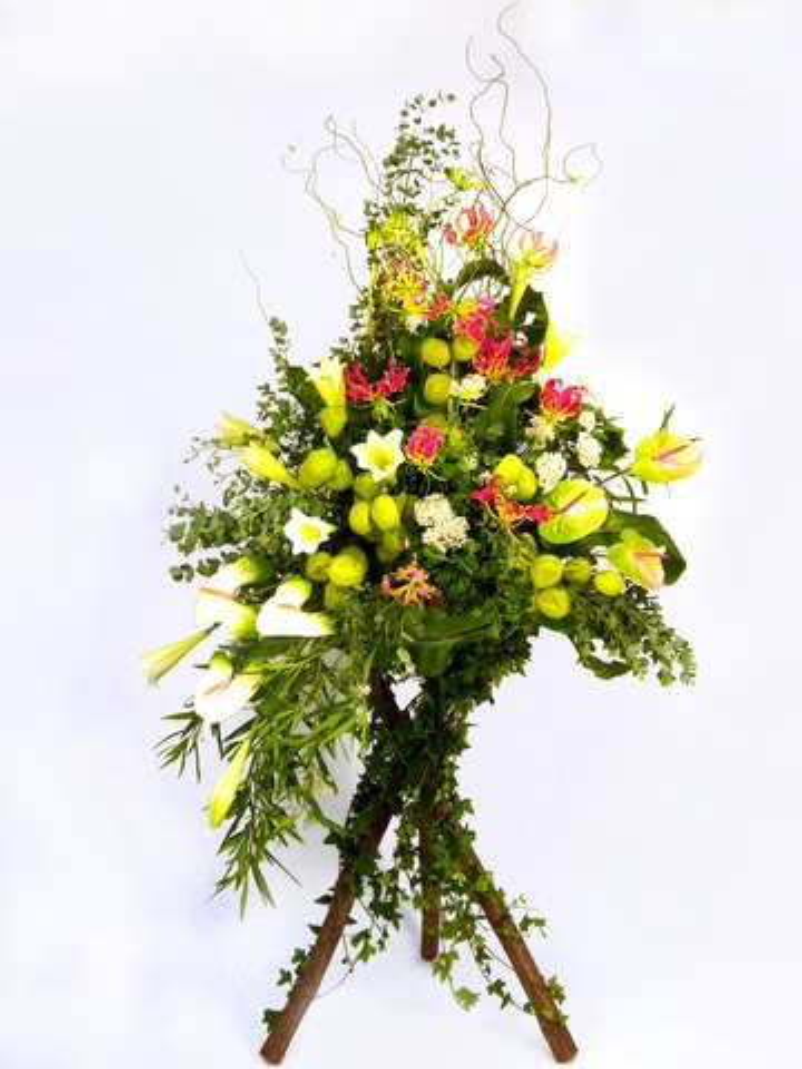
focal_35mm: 36
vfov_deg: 51.4
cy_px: 534
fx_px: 1112
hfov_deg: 39.7
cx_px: 401
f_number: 8.5
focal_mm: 6.4
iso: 80
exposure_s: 1/8
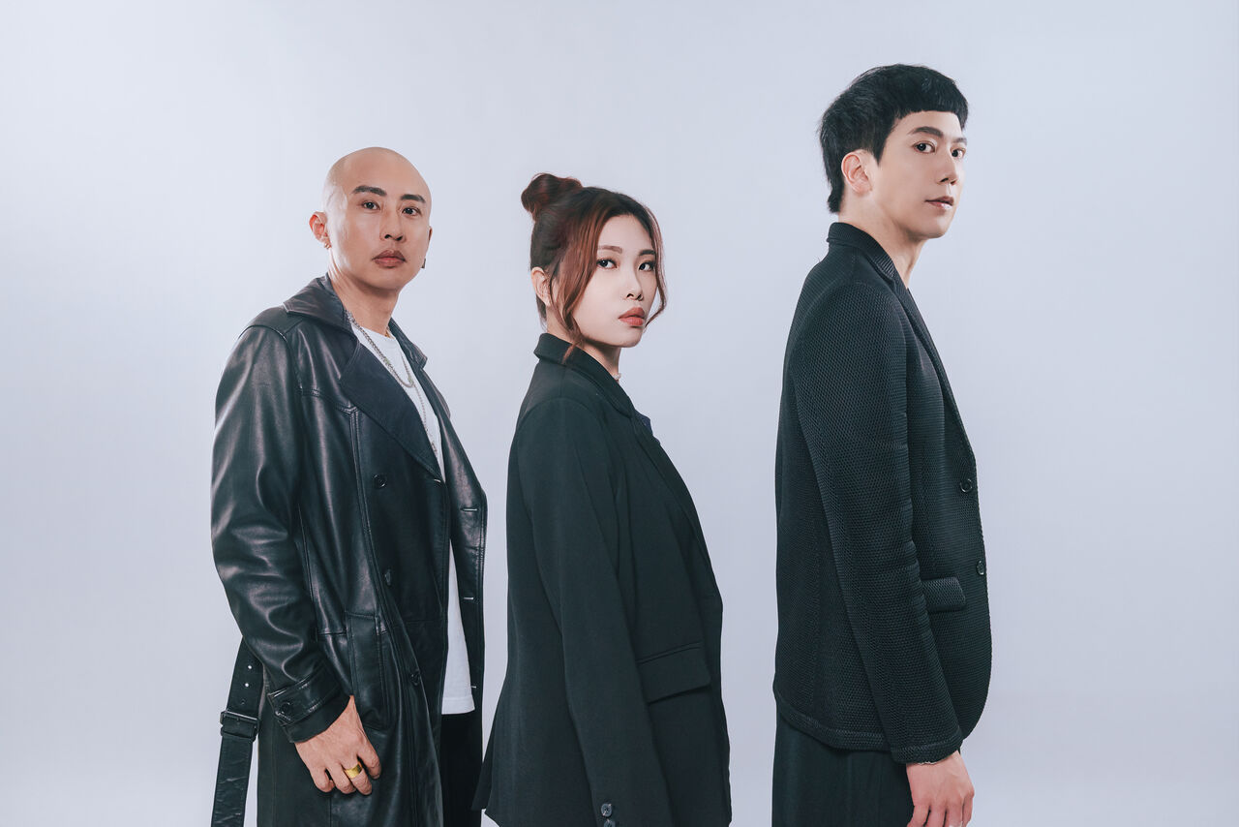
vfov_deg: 37.9
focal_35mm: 35
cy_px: 414
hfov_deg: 54.4
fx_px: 1205
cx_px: 620
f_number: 4
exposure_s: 1/125
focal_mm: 35
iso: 500
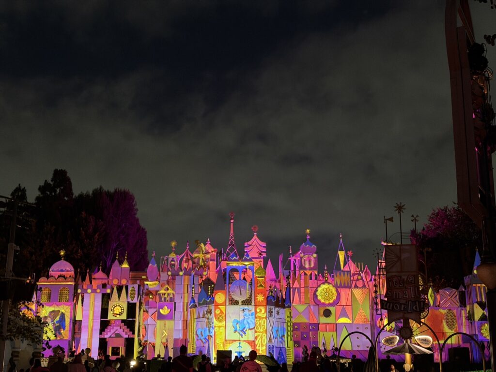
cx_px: 248
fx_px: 688
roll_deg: -0.5
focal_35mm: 48
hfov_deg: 39.7
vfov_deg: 30.3
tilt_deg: +15.1
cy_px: 186
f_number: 1.78
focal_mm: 6.76
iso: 800
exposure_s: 1/20
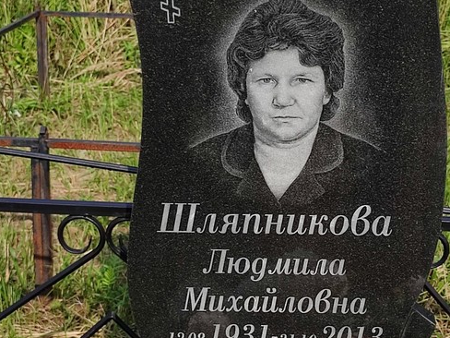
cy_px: 168
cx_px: 277
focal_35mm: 41
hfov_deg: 45.4
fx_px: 533
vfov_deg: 35.1
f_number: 1.9
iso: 50
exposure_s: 1/622
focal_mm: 6.04
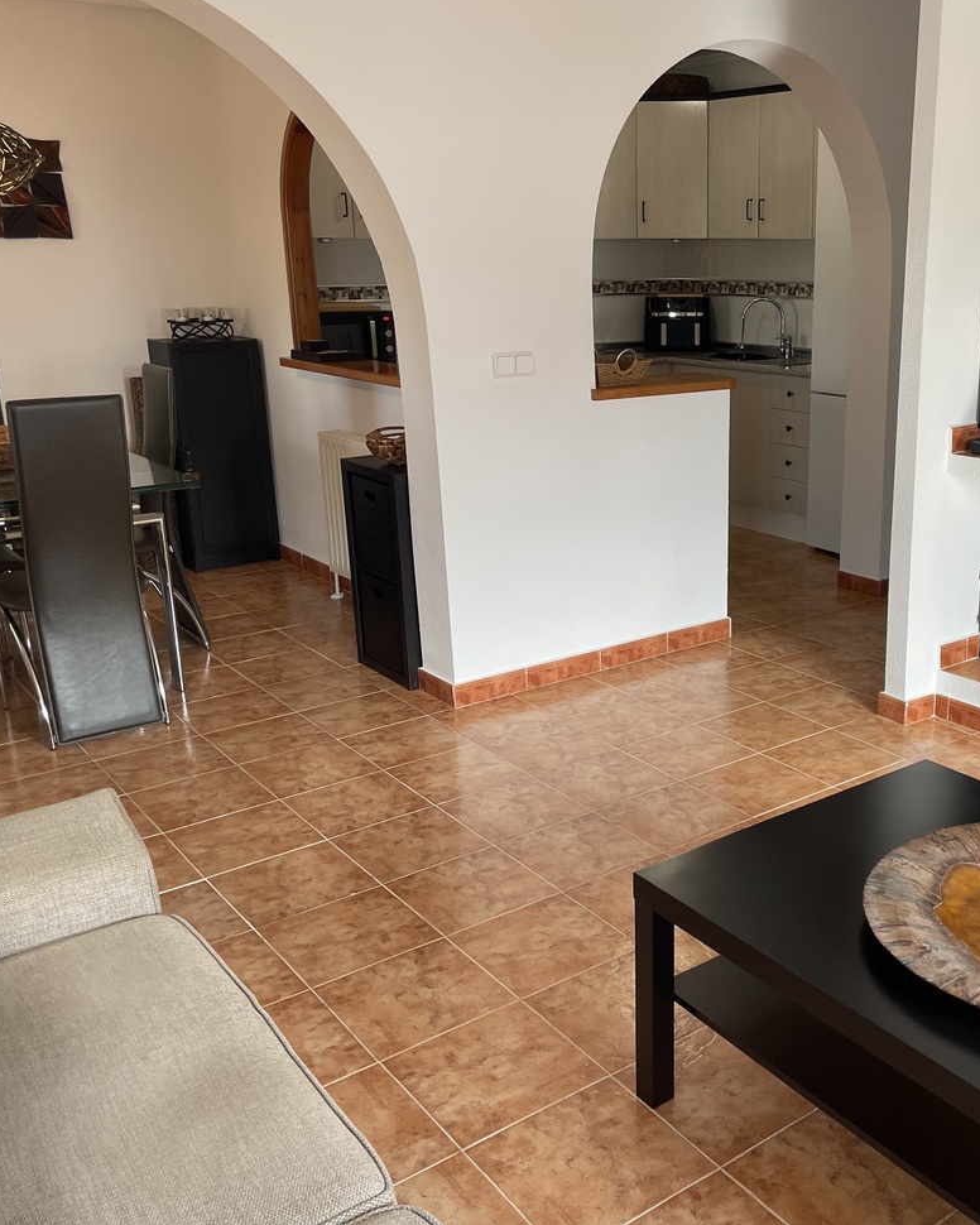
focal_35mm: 34
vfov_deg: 52.8
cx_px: 693
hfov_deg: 42.4
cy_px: 611
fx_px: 1233
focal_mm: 4.2
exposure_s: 1/121
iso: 80
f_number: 1.6
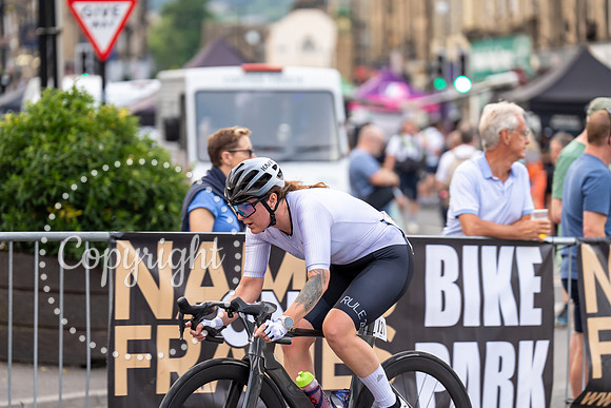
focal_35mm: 155
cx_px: 306
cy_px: 204
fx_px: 2631
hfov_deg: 13.2
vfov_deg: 8.9
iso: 500
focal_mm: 155
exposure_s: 1/1000
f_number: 3.2
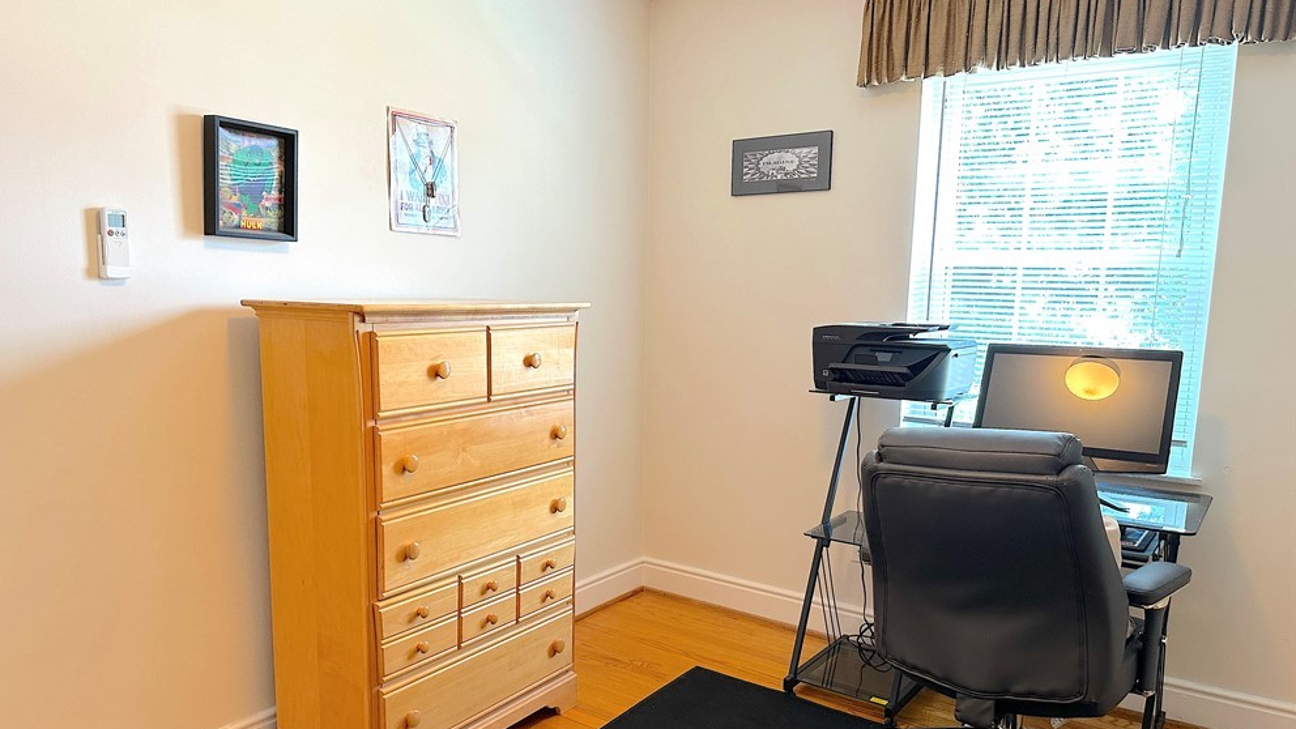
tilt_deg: -8.8
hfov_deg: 69.8
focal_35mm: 27
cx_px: 628
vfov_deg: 42.8
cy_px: 422
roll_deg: -1.0
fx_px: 928
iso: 250
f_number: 1.78
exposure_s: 1/60
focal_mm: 6.86
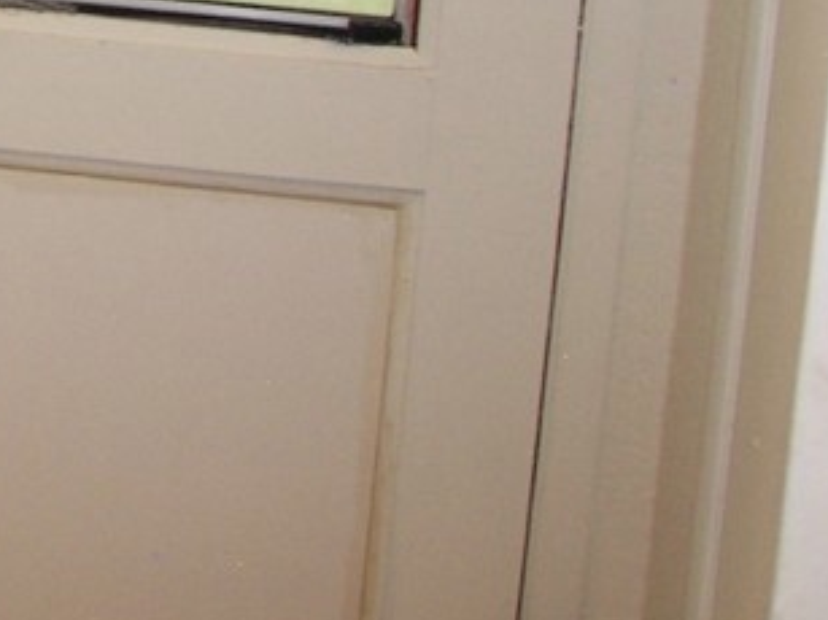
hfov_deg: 14.9
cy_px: -224
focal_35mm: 120
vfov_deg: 11.9
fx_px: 2869
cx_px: -510
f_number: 2.8
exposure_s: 1/30
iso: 80
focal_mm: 6
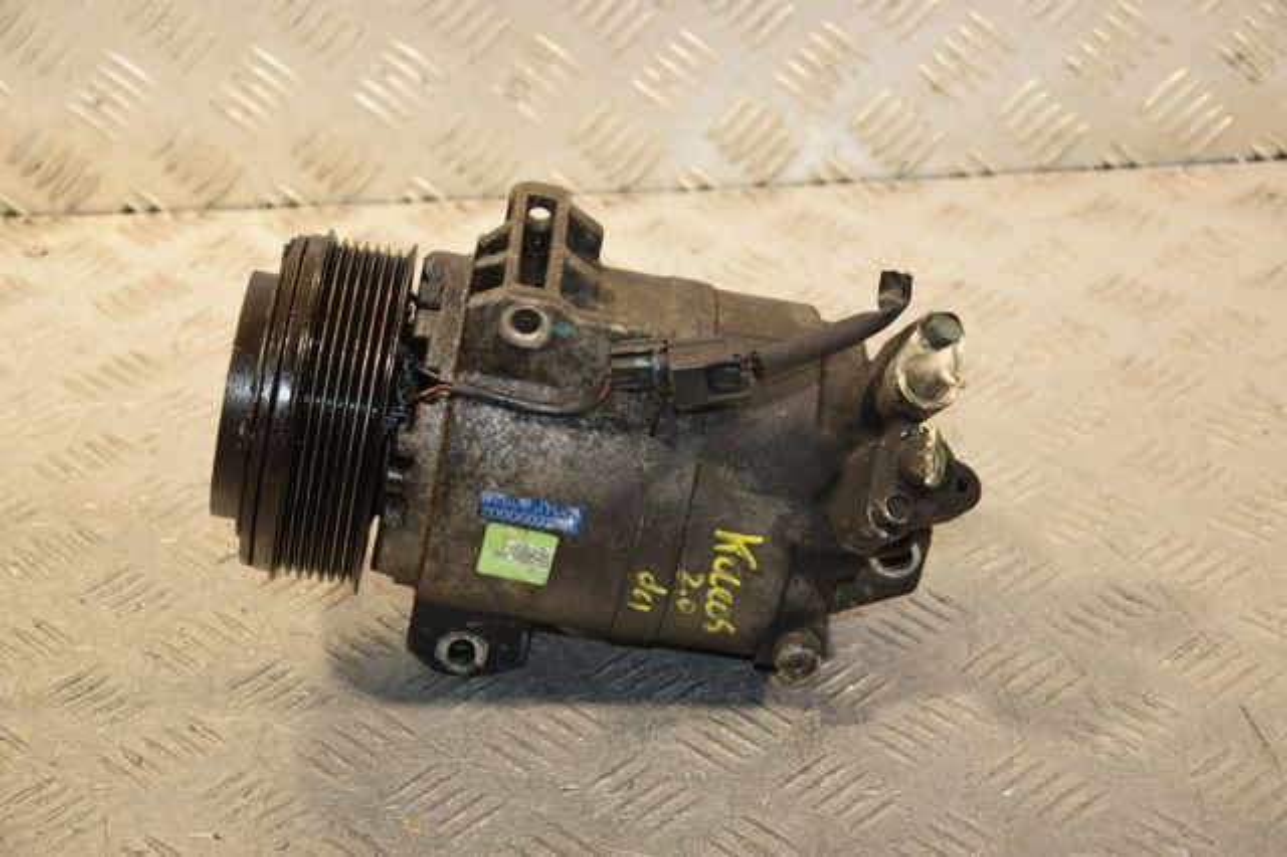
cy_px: 428
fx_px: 2787
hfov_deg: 26.0
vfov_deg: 17.5
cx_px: 644
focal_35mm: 78
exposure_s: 1/200
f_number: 5.6
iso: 800
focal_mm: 52
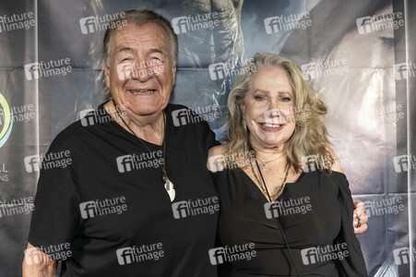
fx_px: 554
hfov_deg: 41.1
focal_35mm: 48
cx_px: 208
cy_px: 138
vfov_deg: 28.0
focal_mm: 48
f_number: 5.6
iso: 800
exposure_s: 1/200
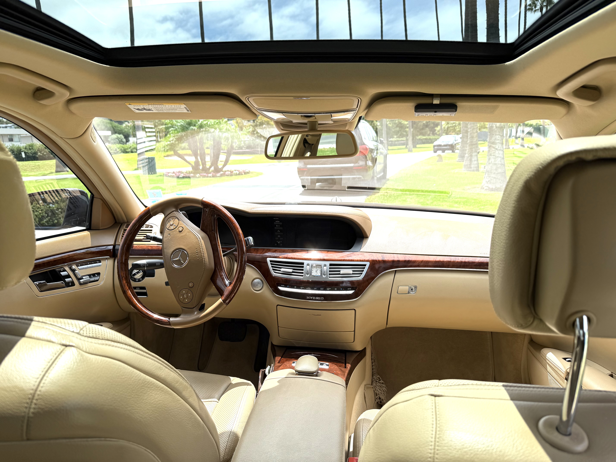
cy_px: 231
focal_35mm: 24
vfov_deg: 56.8
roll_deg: +4.5
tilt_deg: -9.0
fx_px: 427
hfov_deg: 71.6
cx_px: 308
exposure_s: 1/1410
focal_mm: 6.76
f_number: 1.78
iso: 80
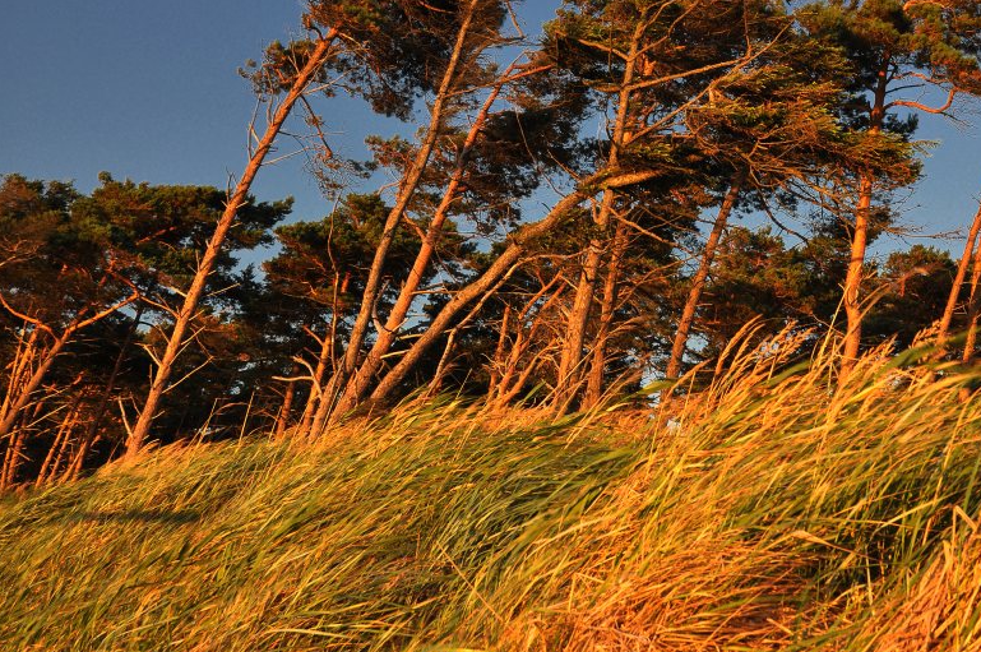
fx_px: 1679
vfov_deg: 21.9
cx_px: 626
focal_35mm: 62
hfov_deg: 32.4
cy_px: 246
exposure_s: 1/30
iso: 250
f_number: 10
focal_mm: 31
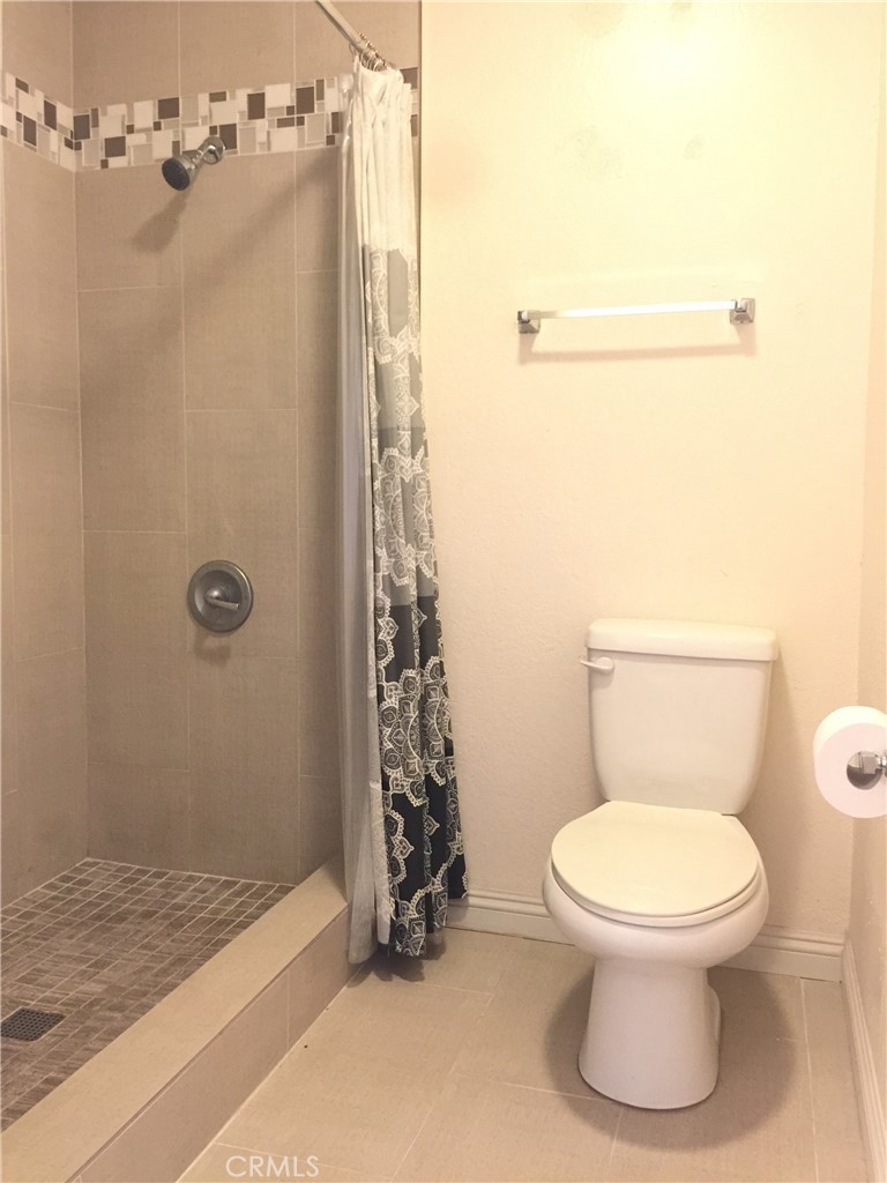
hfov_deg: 48.2
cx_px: 444
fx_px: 991
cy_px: 592
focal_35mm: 29
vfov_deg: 61.7
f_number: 2.2
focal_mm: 4.15
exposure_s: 1/15
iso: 125
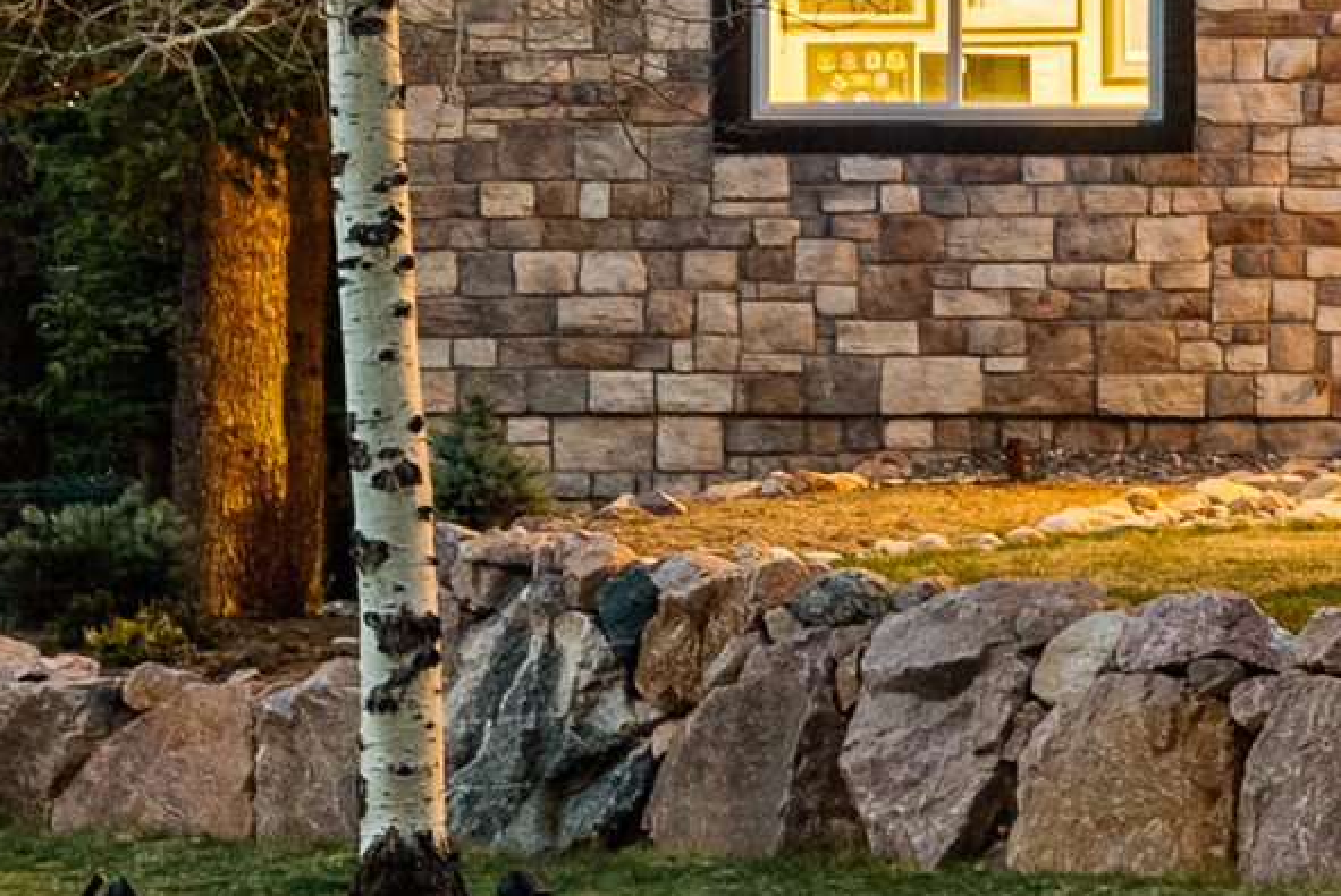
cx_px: 2473
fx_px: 5517
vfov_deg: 9.3
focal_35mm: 148
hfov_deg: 12.5
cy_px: 226
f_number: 8
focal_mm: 35
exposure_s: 6
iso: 200
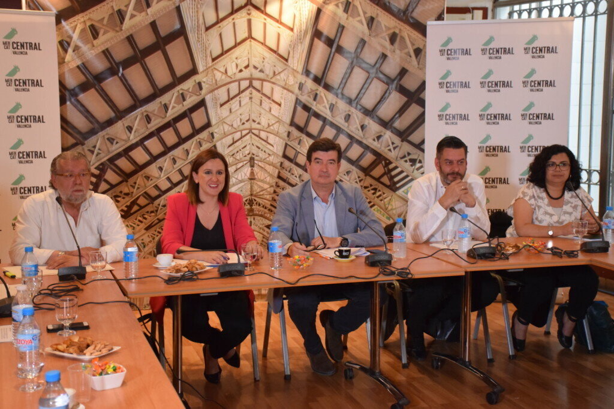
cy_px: 204
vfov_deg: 23.8
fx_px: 972
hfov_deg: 35.0
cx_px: 307
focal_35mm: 57
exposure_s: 1/125
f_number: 4.2
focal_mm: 38
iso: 3200
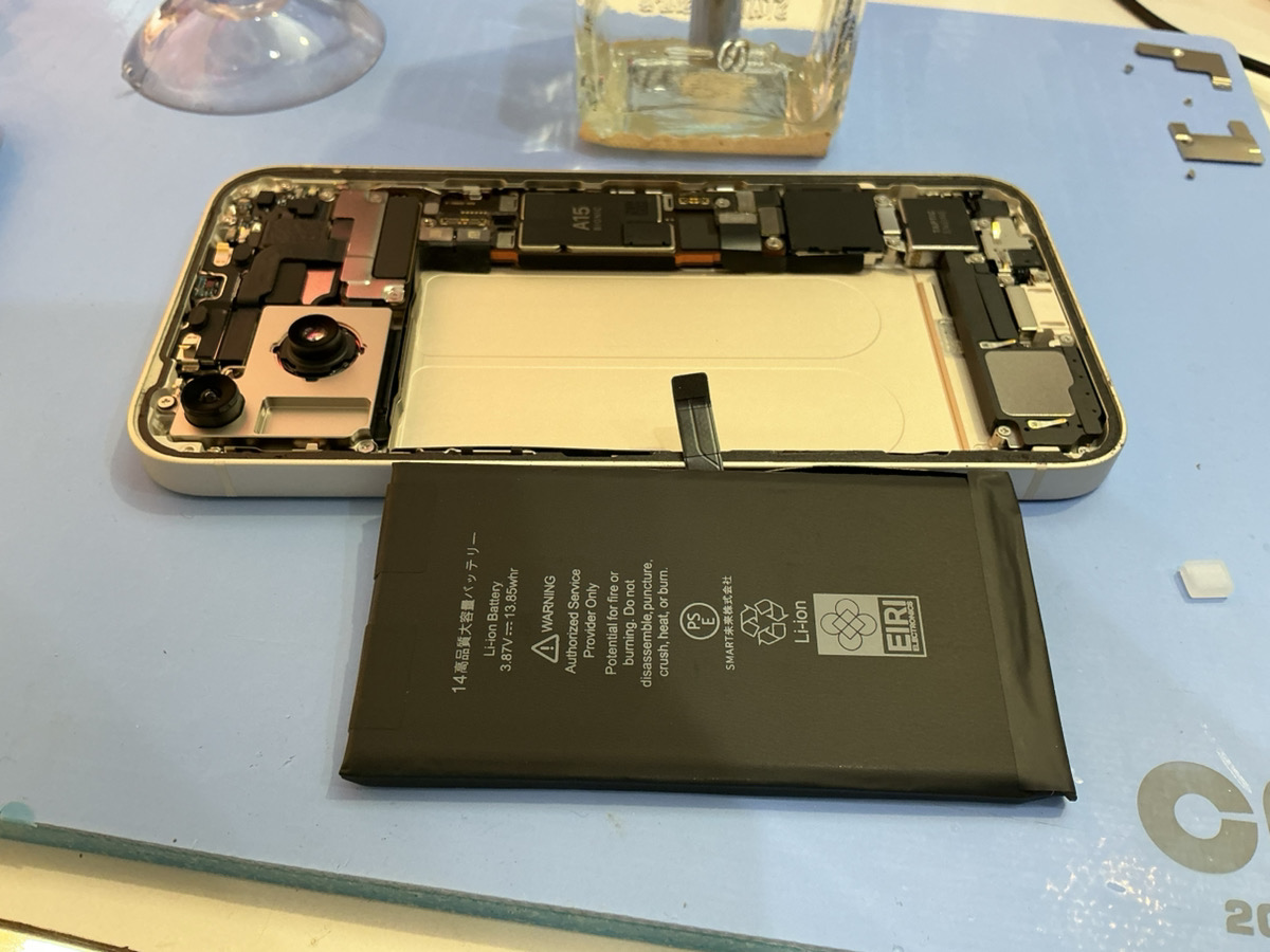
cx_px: 635
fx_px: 1064
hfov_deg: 61.7
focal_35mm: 29
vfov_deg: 48.2
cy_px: 476
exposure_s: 1/60
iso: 50
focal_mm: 3
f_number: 1.8
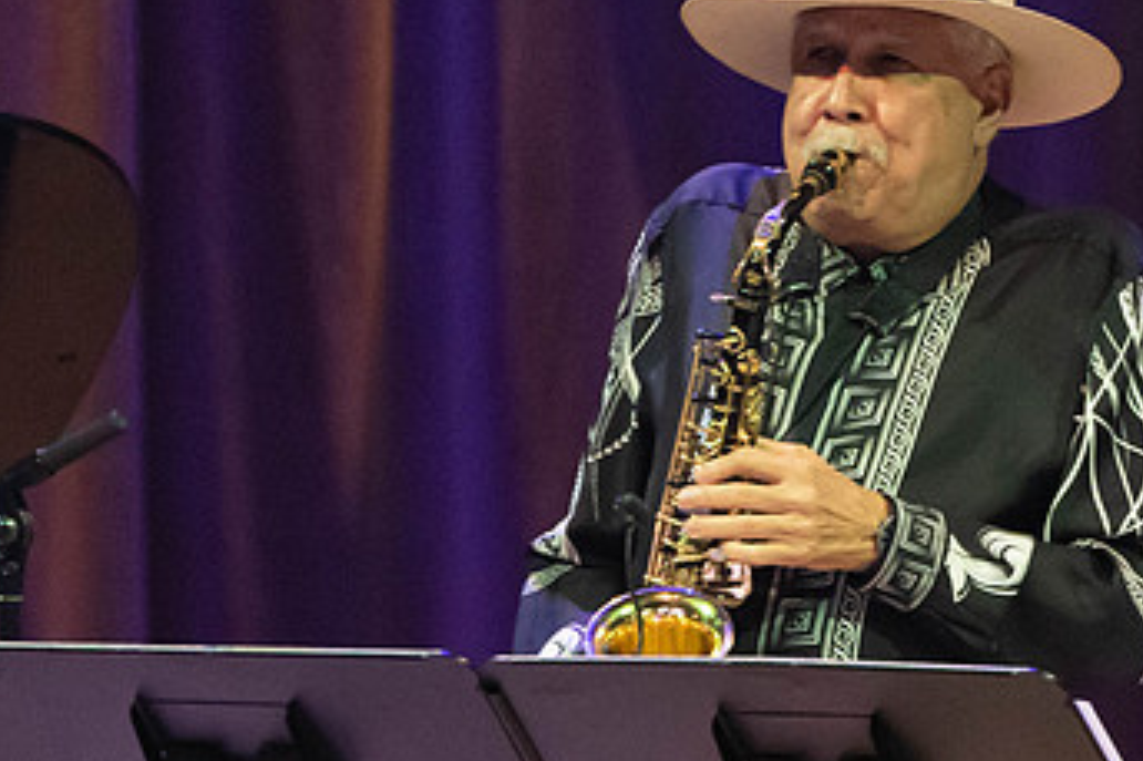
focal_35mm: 1245
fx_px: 39508
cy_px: 904
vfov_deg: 1.1
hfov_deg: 1.7
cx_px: 912
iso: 3200
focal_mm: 364
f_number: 5.6
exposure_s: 1/250
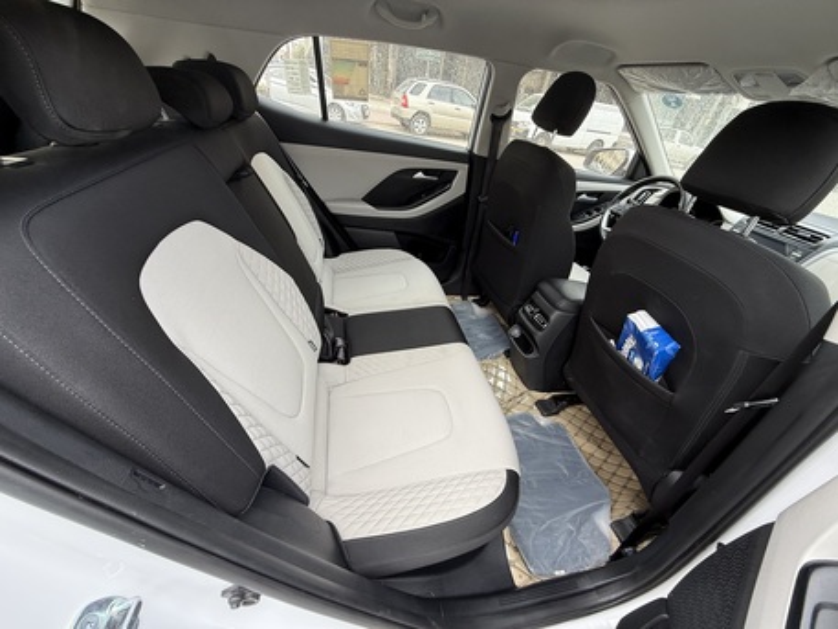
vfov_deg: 85.7
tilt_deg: -32.7
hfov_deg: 102.0
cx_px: 419
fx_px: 339
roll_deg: -10.2
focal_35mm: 14
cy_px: 314
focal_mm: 2.22
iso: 50
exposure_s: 1/150
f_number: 2.2
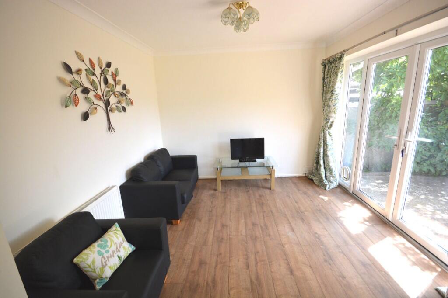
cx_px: 224
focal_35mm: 15
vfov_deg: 77.3
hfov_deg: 100.4
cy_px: 149
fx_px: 187
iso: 400
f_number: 8
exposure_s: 1/80
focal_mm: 10
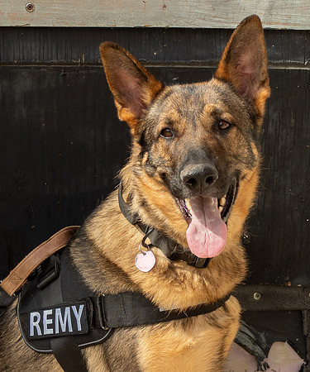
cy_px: 320
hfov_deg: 13.2
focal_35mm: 119
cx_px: 211
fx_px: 1335
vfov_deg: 15.7
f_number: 4
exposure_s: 1/500
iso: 200
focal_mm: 25
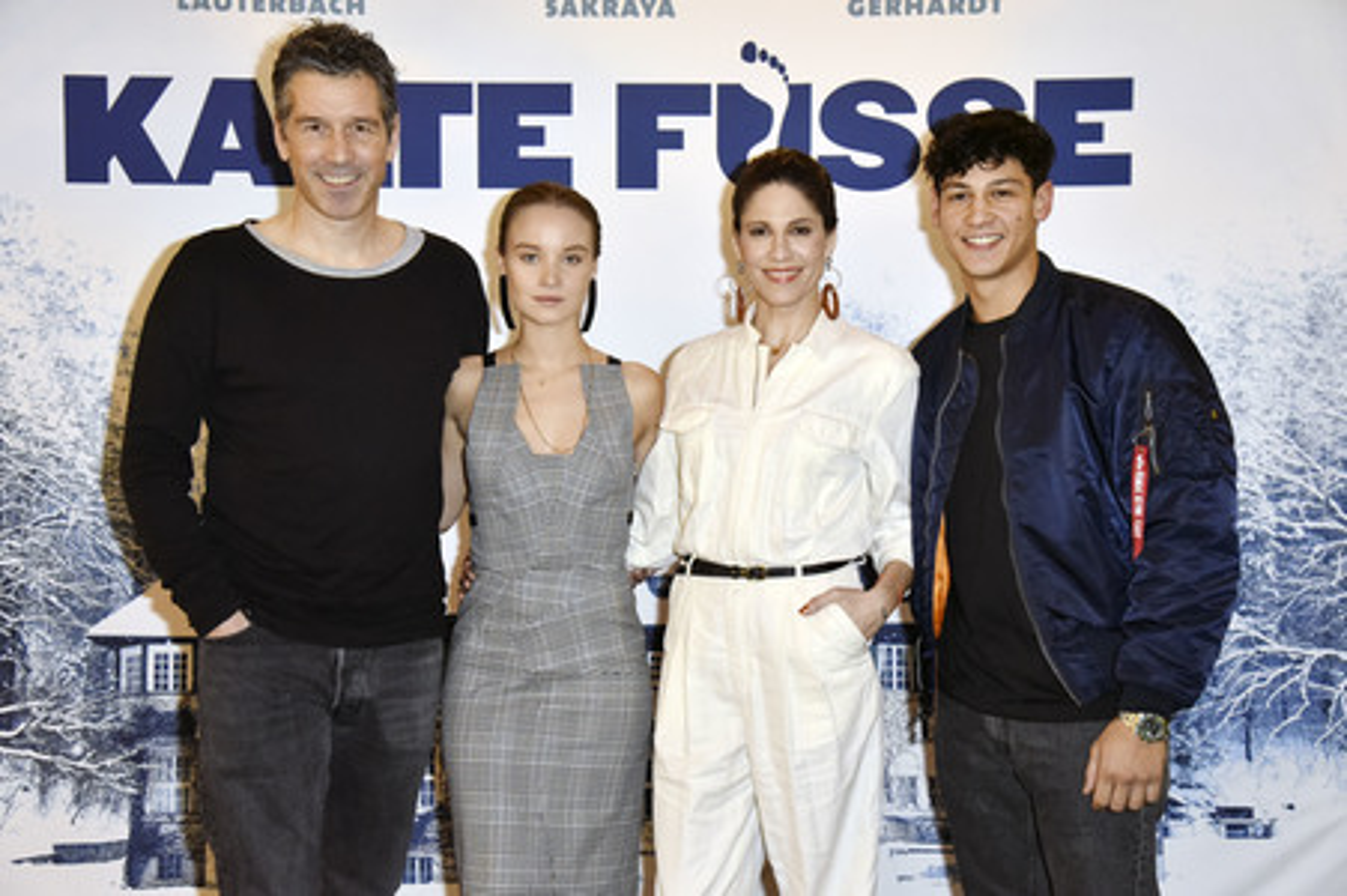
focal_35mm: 48
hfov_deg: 41.1
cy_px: 448
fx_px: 1795
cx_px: 674
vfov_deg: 28.0
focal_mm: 48
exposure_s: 1/80
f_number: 5.6
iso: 5000
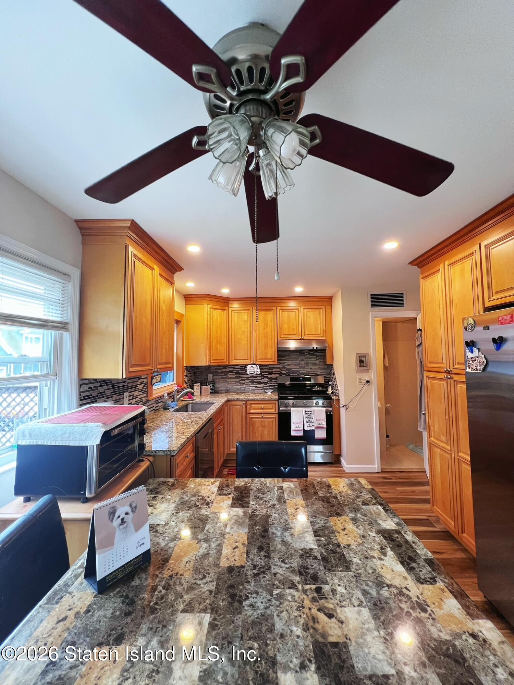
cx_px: 257
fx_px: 257
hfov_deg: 89.9
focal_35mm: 13
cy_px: 342
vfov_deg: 106.2
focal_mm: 1.57
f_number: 1.8
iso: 125
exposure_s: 1/60
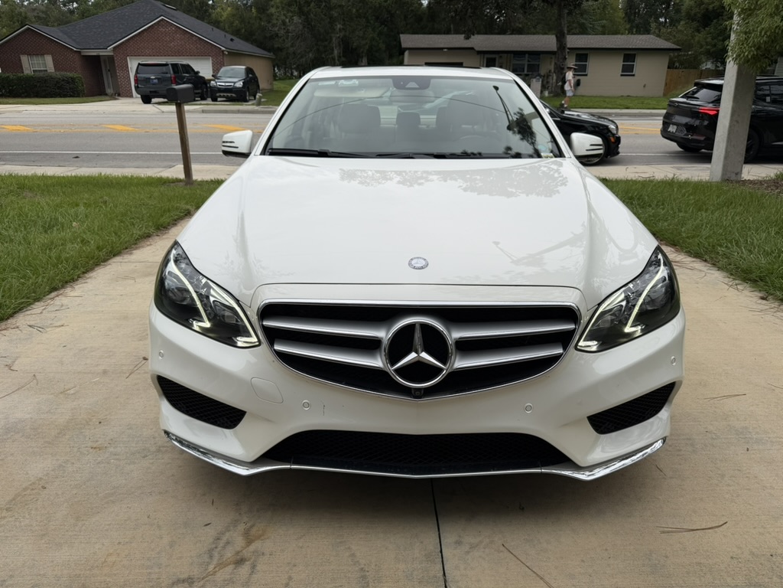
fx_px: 543
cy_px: 294
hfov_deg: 71.6
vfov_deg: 56.8
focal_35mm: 24
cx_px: 392
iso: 80
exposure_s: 1/2525
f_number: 1.78
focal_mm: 6.76
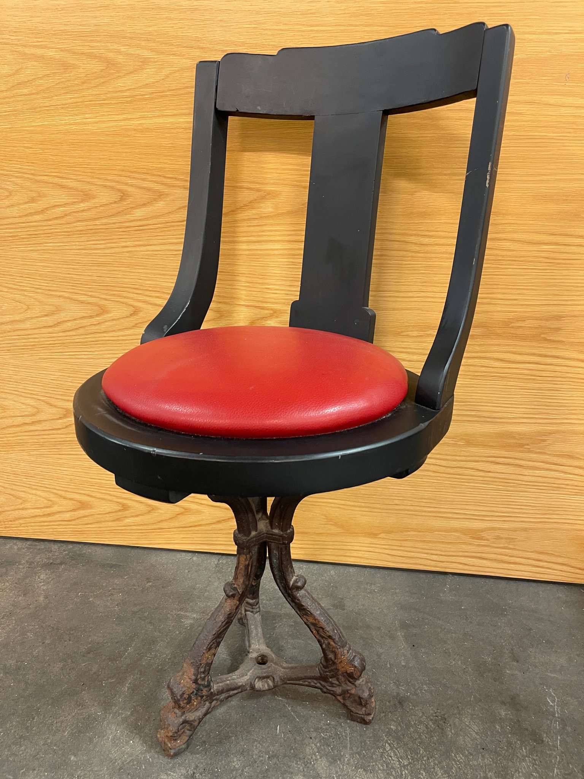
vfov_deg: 67.3
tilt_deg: -17.6
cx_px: 292
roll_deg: -0.6
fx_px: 585
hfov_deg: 53.0
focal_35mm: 26
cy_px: 390
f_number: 1.6
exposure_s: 1/33
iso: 500
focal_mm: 5.1
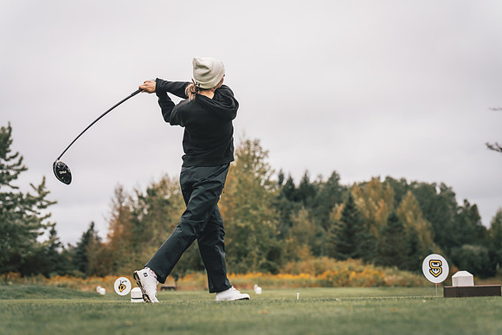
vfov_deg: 15.5
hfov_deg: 23.1
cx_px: 251
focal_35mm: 88
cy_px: 168
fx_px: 1227
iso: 800
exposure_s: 1/3200
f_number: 3.5
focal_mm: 88
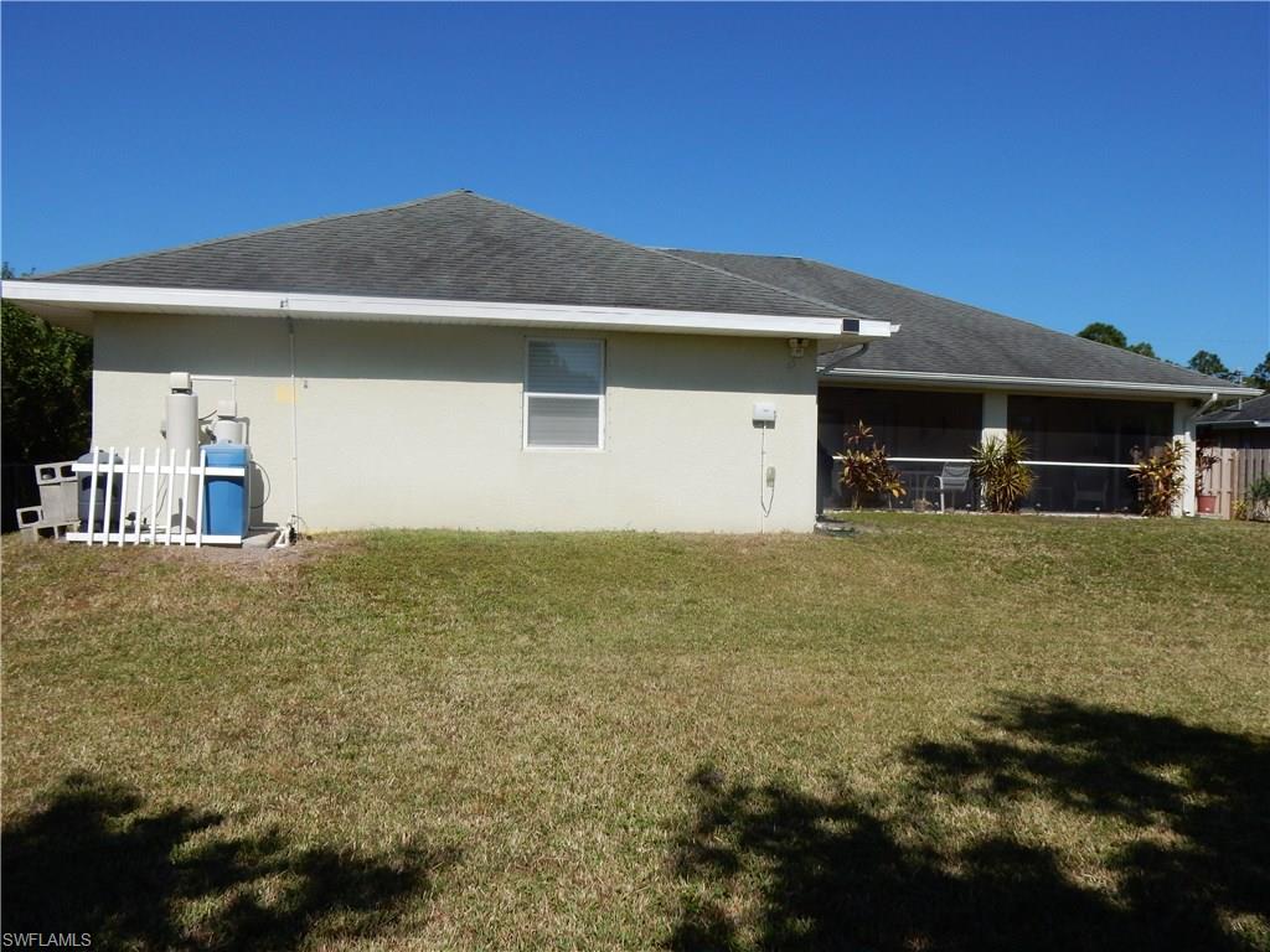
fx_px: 1101
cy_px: 476
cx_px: 635
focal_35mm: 30
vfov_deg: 46.8
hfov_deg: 60.0
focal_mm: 5.4
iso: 125
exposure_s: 1/2000
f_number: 4.2
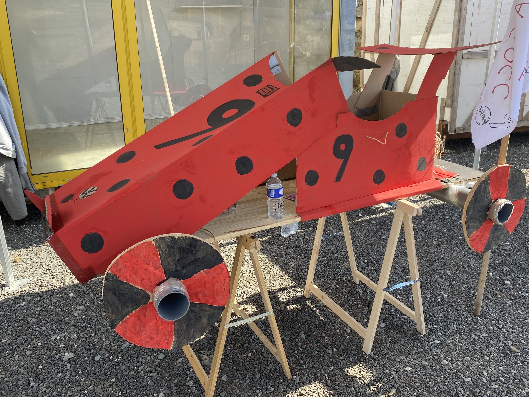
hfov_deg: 58.4
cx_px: 260
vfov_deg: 45.4
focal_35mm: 31
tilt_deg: -17.3
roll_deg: +1.7
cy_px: 175
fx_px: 474
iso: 32
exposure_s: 1/600
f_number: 1.8
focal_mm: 4.25
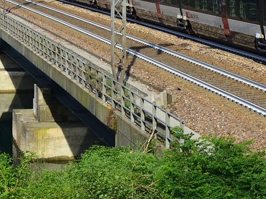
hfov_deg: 11.4
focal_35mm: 172
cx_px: 238
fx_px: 1321
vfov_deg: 8.5
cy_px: -38
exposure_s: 1/800
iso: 200
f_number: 7.1
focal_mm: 29
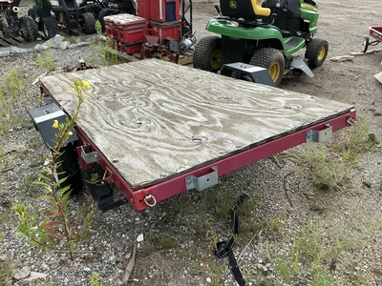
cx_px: 191
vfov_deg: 49.7
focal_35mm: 28
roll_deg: +0.8
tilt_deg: -31.9
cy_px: 143
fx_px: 309
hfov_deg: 63.4
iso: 25
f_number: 1.8
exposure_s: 1/700
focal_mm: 3
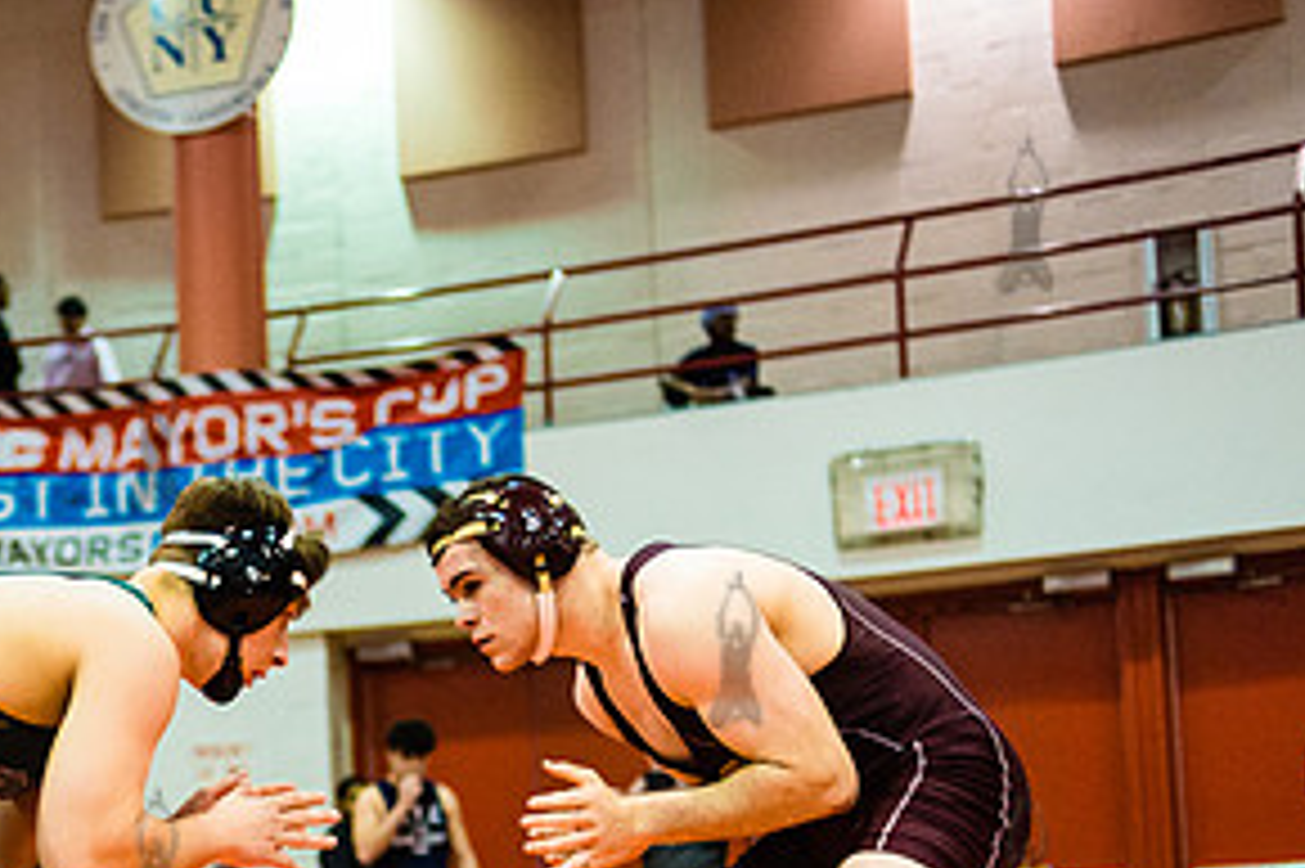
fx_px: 2536
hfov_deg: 27.9
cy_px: 866
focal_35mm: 70
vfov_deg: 18.9
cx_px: 153
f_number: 2
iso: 4000
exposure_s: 1/500
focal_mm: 35
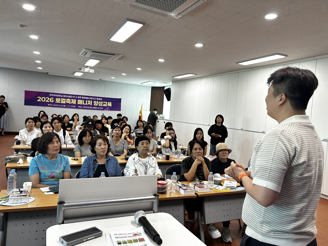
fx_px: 246
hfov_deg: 67.3
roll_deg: -6.6
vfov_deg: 53.1
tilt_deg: +0.1
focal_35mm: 26
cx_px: 164
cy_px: 123
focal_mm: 5.7
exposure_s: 1/120
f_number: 1.5
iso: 125
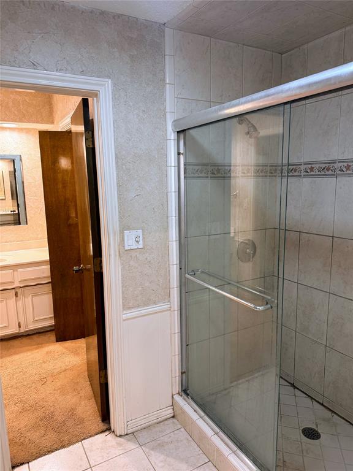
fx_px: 326
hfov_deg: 56.8
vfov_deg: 71.6
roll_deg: +1.9
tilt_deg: -9.3
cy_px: 236
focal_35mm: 24
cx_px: 176
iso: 200
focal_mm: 6.76
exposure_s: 1/60
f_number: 1.78
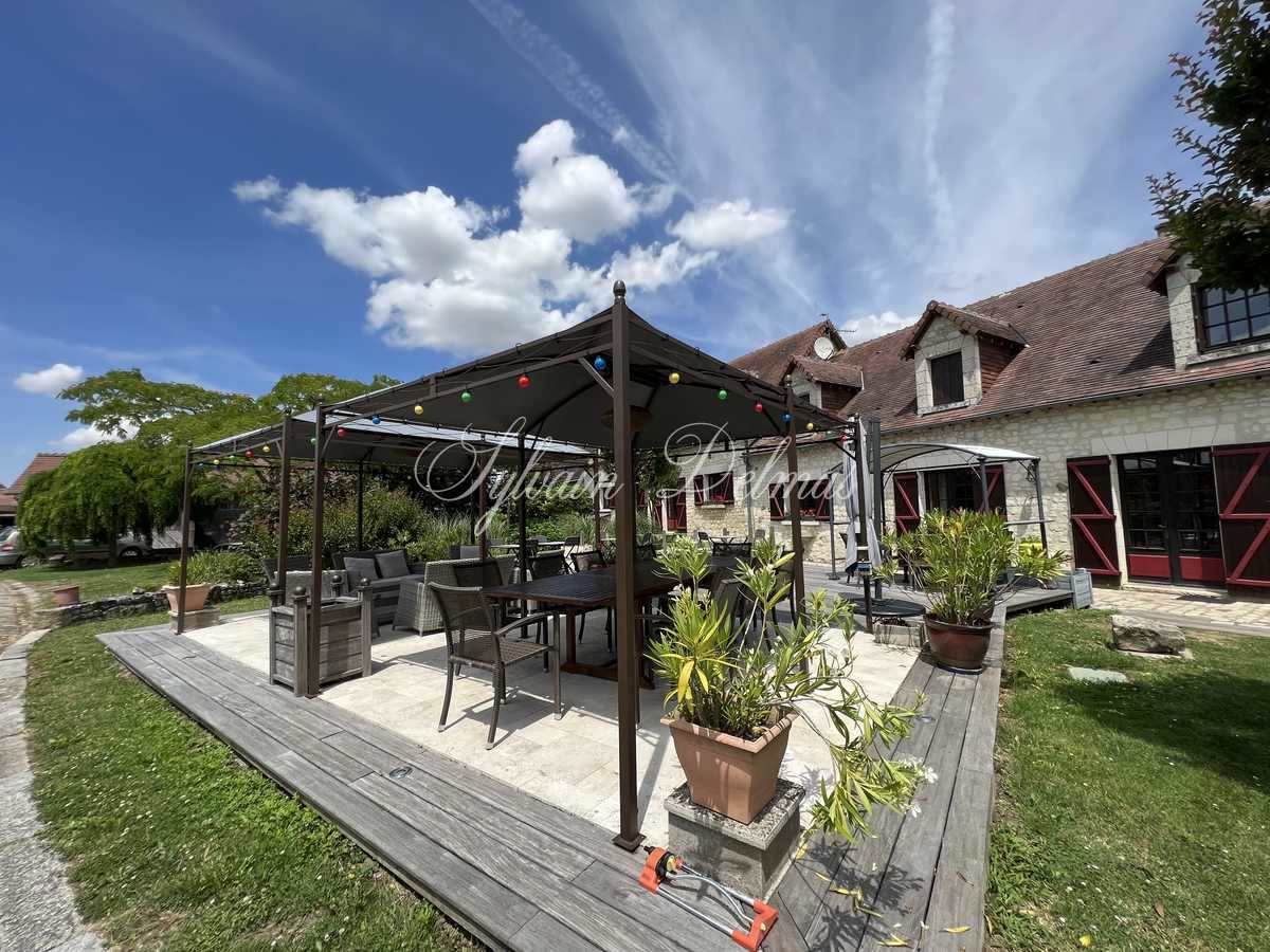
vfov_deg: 89.9
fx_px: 477
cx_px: 635
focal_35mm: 13
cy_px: 476
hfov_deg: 106.2
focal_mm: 1.57
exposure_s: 1/1064
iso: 32
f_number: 1.8
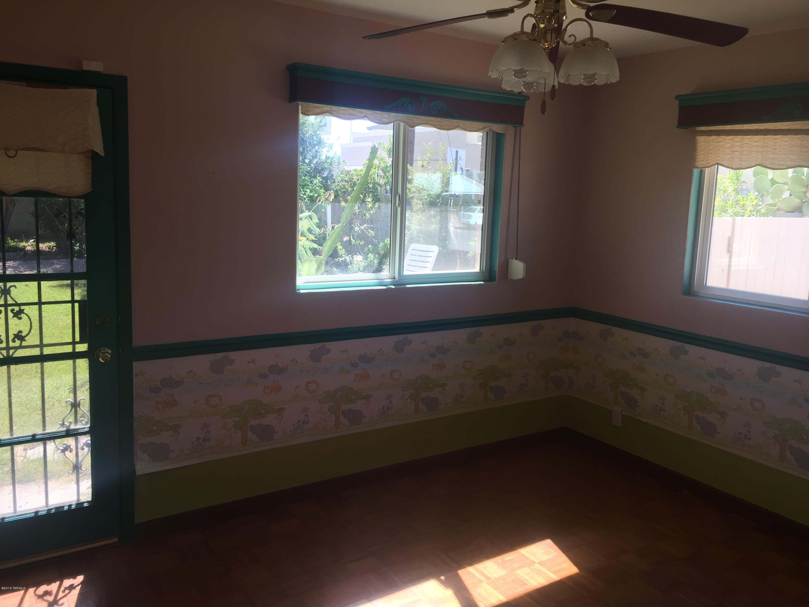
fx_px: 678
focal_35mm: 29
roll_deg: -1.9
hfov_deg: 61.7
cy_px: 304
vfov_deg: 48.2
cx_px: 404
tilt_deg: -8.8
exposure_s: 1/120
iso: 50
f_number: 2.2
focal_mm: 4.15
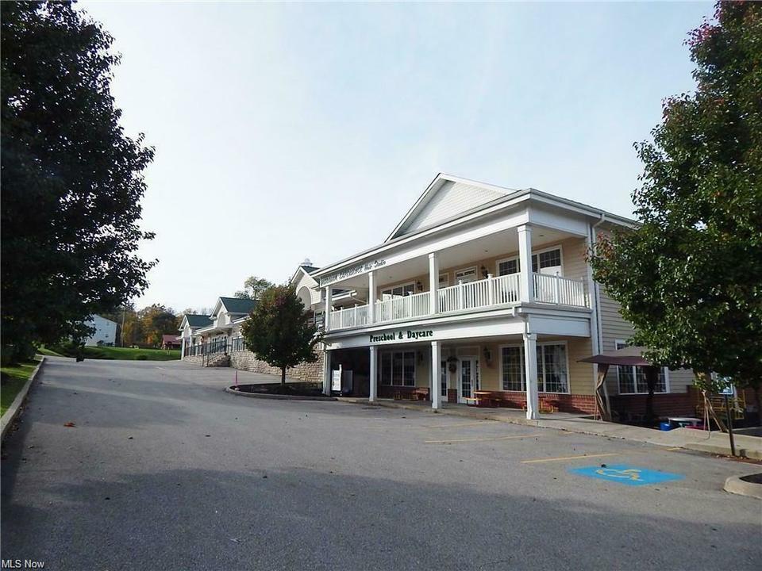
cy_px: 286
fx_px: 506
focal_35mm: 23
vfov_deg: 58.9
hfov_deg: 73.9
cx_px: 381
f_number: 6
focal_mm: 4
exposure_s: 1/400
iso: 125
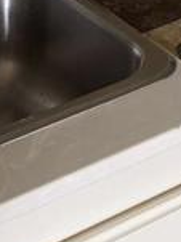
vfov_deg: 9.5
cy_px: -484
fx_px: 1138
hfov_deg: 8.9
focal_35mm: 163
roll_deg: -2.8
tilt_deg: -3.3
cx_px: 243
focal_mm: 6.76
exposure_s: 1/109
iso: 200
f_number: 1.78
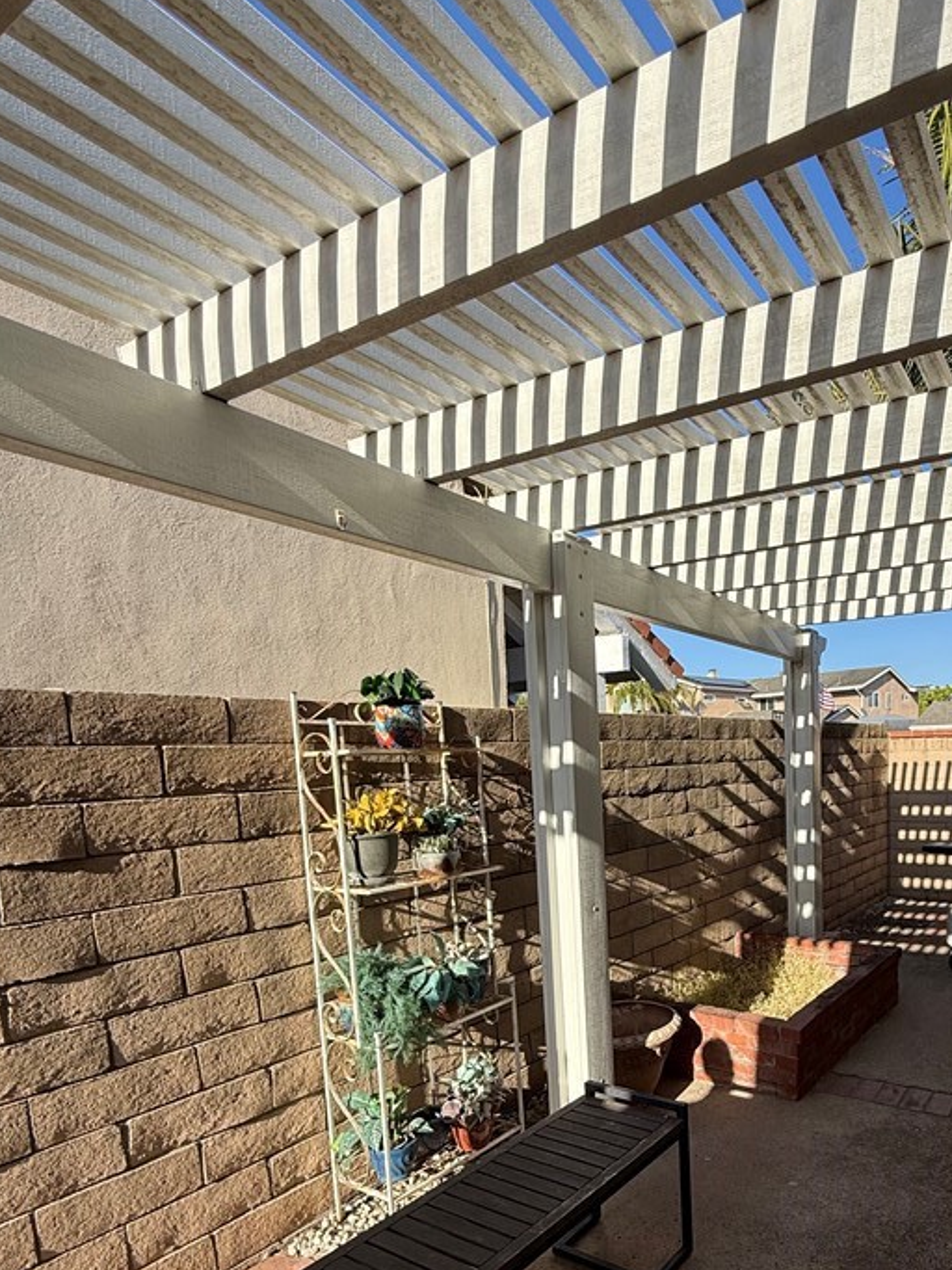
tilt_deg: -4.6
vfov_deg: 76.7
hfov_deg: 60.5
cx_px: 695
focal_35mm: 21
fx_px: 770
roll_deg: +1.3
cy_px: 839
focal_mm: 2.22
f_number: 2.2
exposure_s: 1/1312
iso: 50
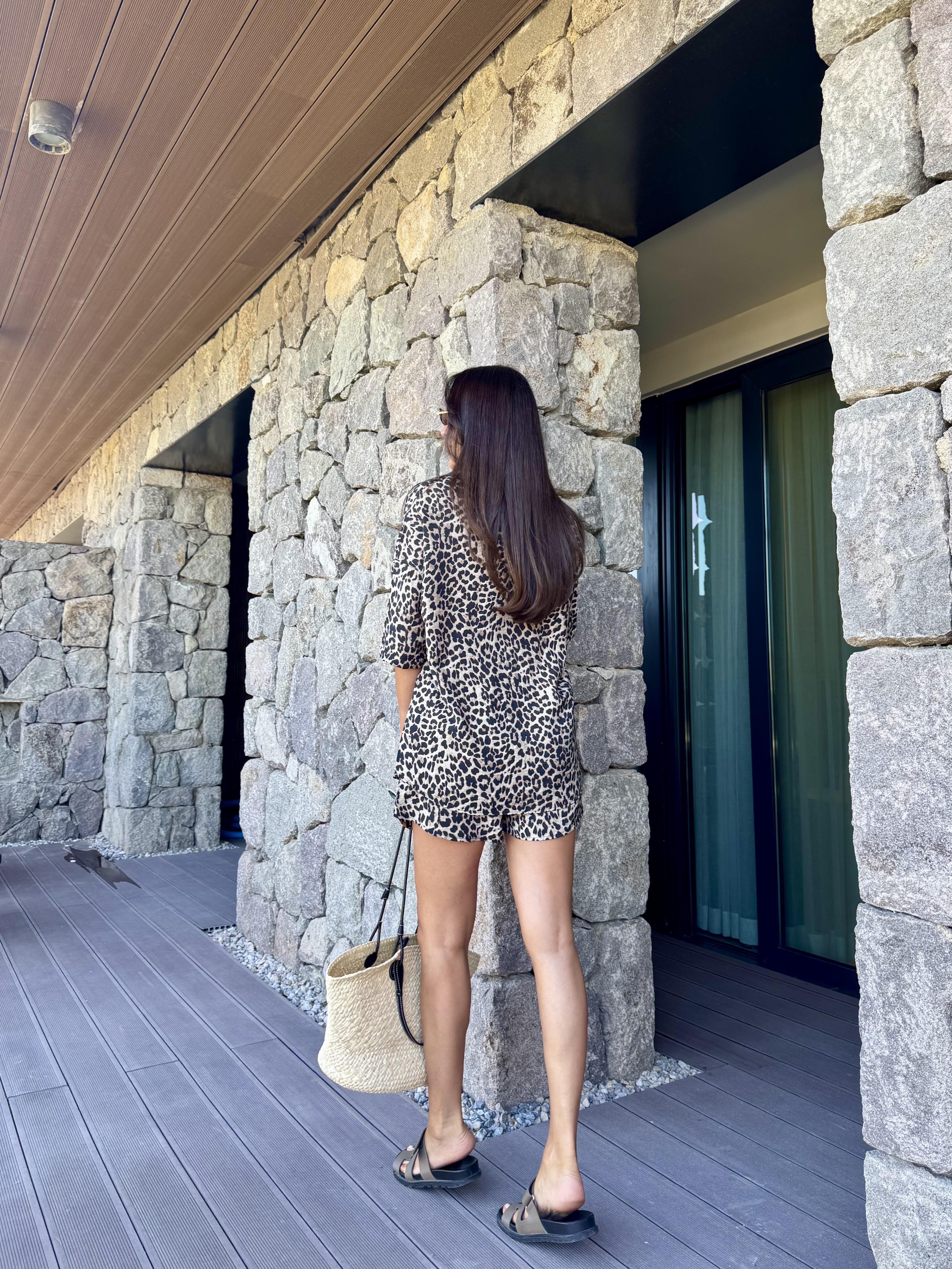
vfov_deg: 71.6
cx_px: 476
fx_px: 880
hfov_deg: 56.8
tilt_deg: +5.2
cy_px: 634
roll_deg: -0.5
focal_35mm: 24
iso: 64
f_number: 1.78
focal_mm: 6.76
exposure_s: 1/233
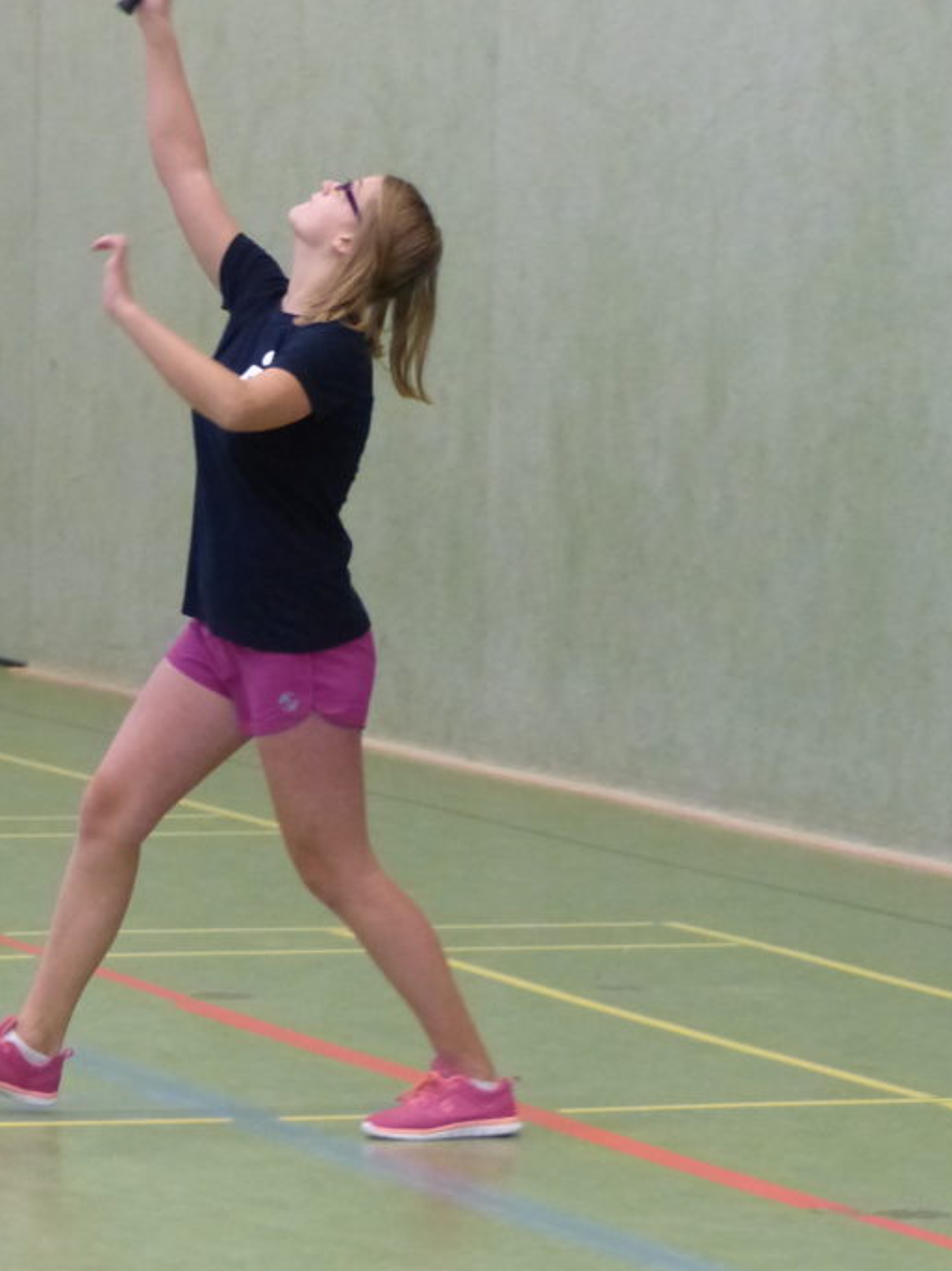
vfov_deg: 8.7
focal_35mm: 227
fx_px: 8329
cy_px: 543
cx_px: 413
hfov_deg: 6.5
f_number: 2.8
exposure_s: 1/125
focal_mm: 27.4
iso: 800
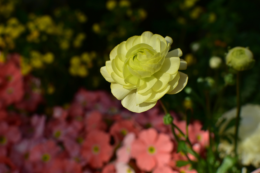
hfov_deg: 37.9
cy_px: 86
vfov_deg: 25.8
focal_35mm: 52
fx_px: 379
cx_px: 130
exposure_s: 1/640
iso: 125
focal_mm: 35
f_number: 6.3
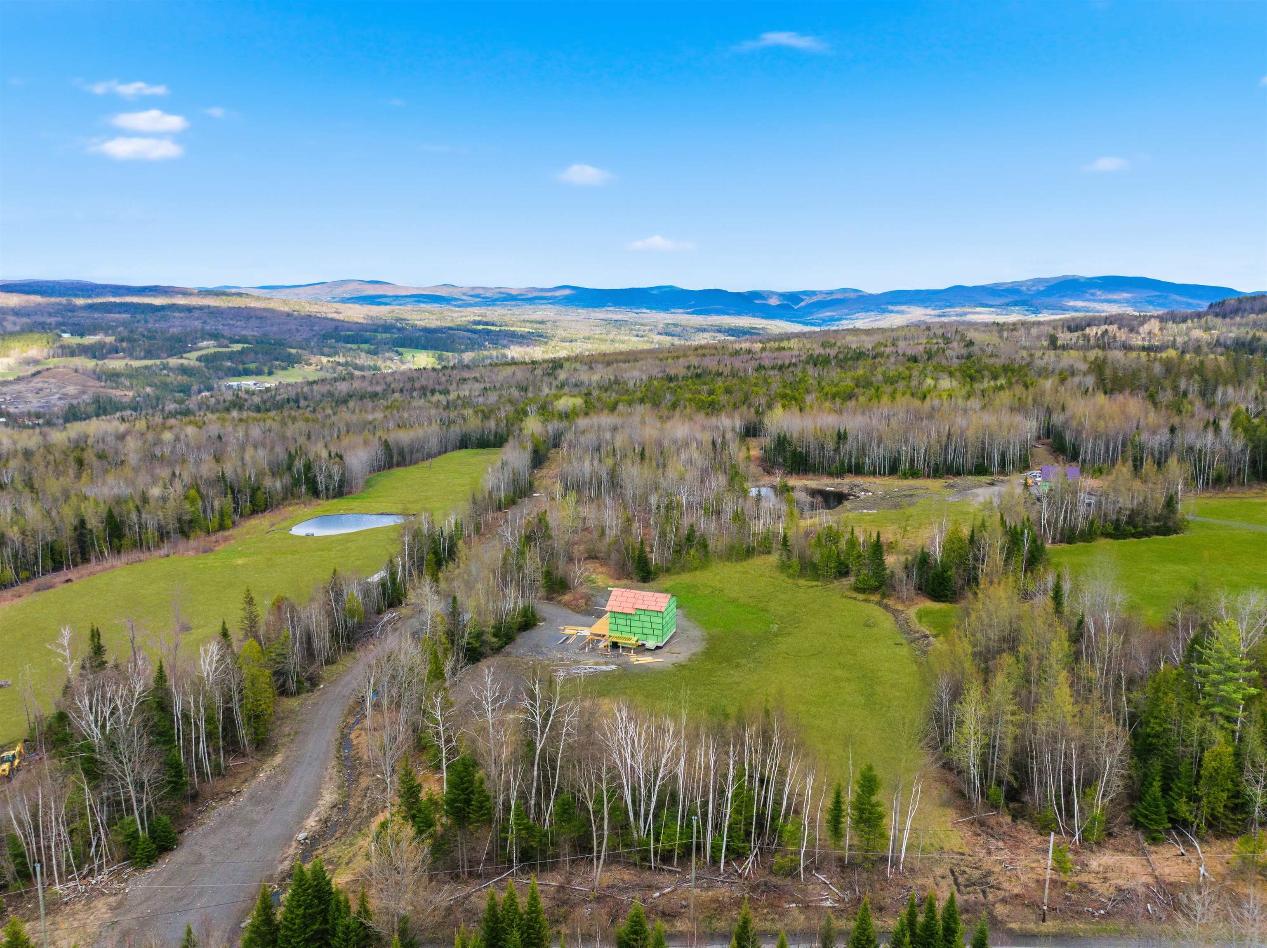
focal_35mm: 24
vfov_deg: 56.8
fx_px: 878
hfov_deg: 71.6
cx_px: 634
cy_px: 474
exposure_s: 1/1250
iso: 210
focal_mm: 12.3
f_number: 2.8
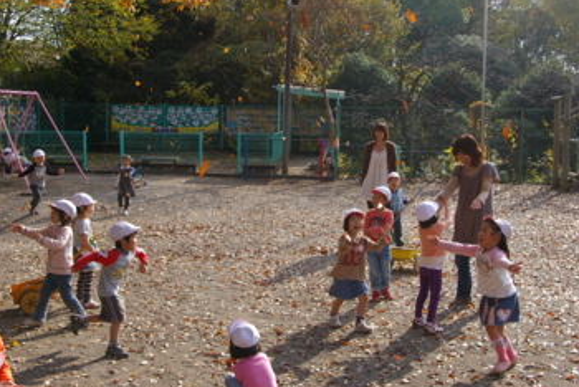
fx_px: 773
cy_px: 176
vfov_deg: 28.1
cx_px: 276
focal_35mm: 48
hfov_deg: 41.1
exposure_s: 1/250
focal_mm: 28
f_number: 8
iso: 200
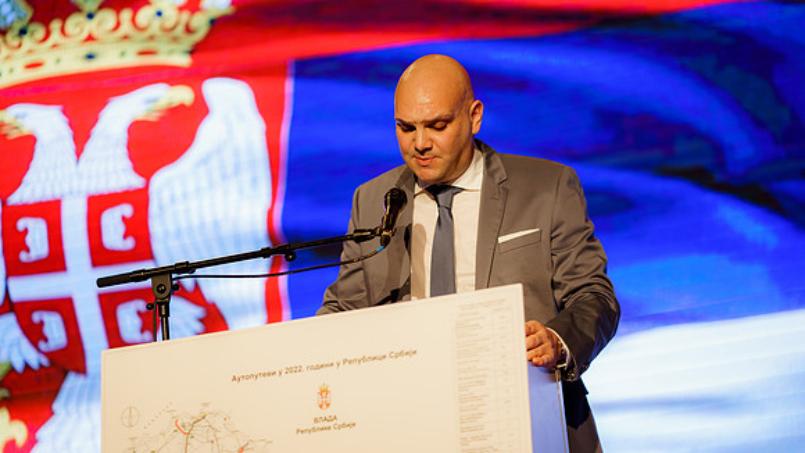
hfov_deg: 23.9
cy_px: 226
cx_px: 402
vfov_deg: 13.6
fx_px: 1900
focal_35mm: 89
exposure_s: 1/250
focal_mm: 85
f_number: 1.8
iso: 320
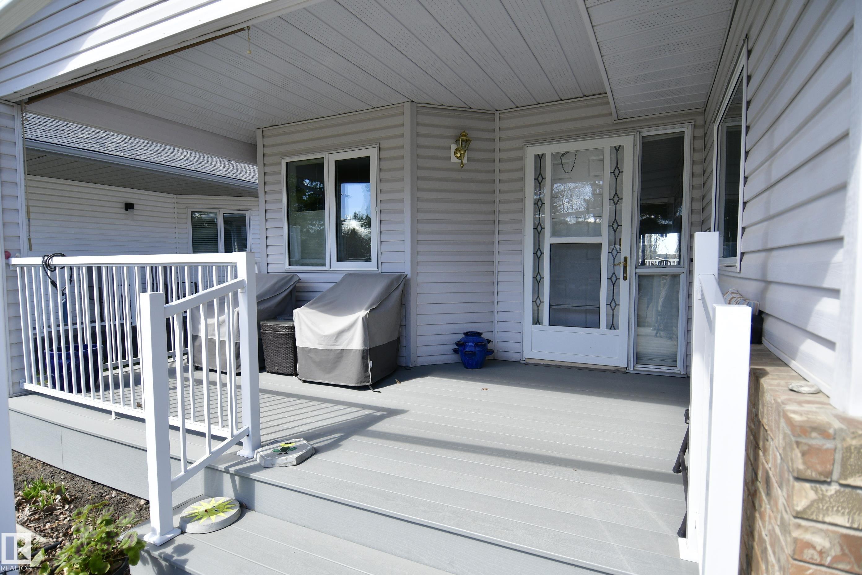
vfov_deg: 67.4
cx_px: 431
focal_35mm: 18
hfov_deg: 90.0
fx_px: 431
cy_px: 288
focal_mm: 12
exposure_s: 1/1250
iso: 400
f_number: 4.5
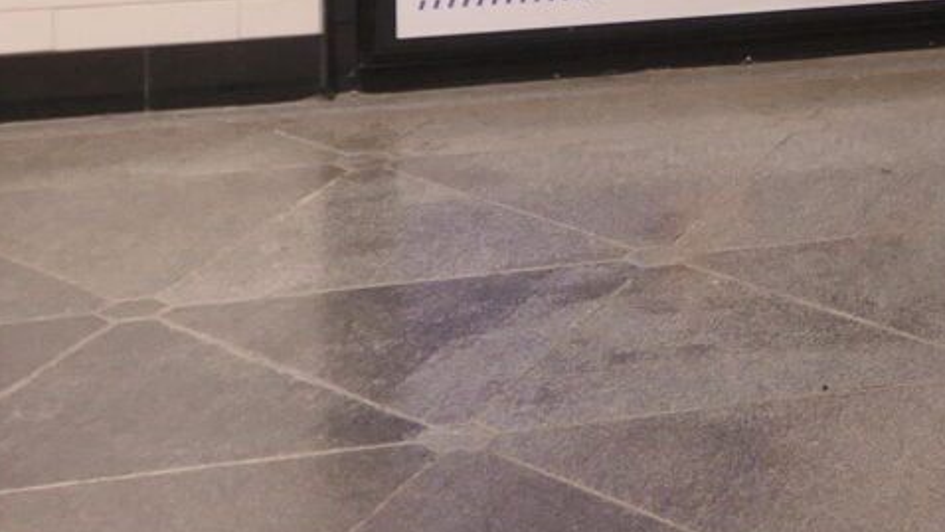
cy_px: -526
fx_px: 2531
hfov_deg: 18.0
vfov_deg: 10.9
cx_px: 1562
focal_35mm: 101
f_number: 1.4
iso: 200
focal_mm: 8.8
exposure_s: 1/60
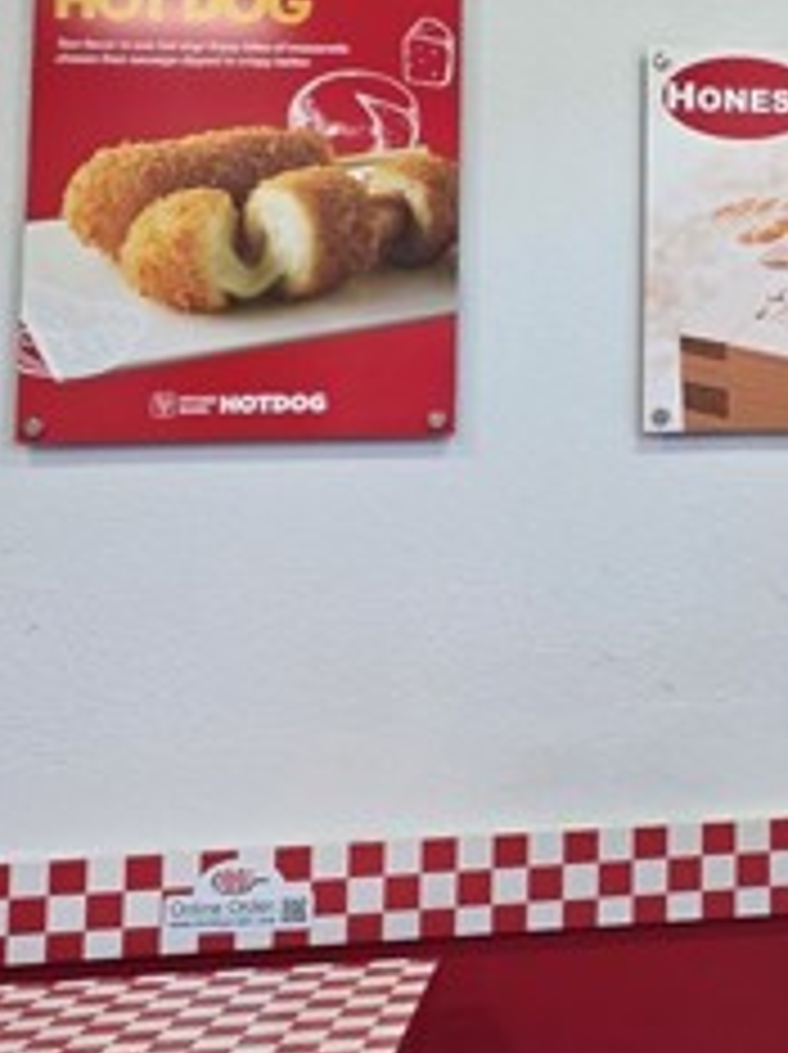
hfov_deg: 21.2
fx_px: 1916
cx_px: 1004
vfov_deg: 30.3
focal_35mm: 63
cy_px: 270
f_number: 1.7
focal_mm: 6.25
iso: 100
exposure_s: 1/120
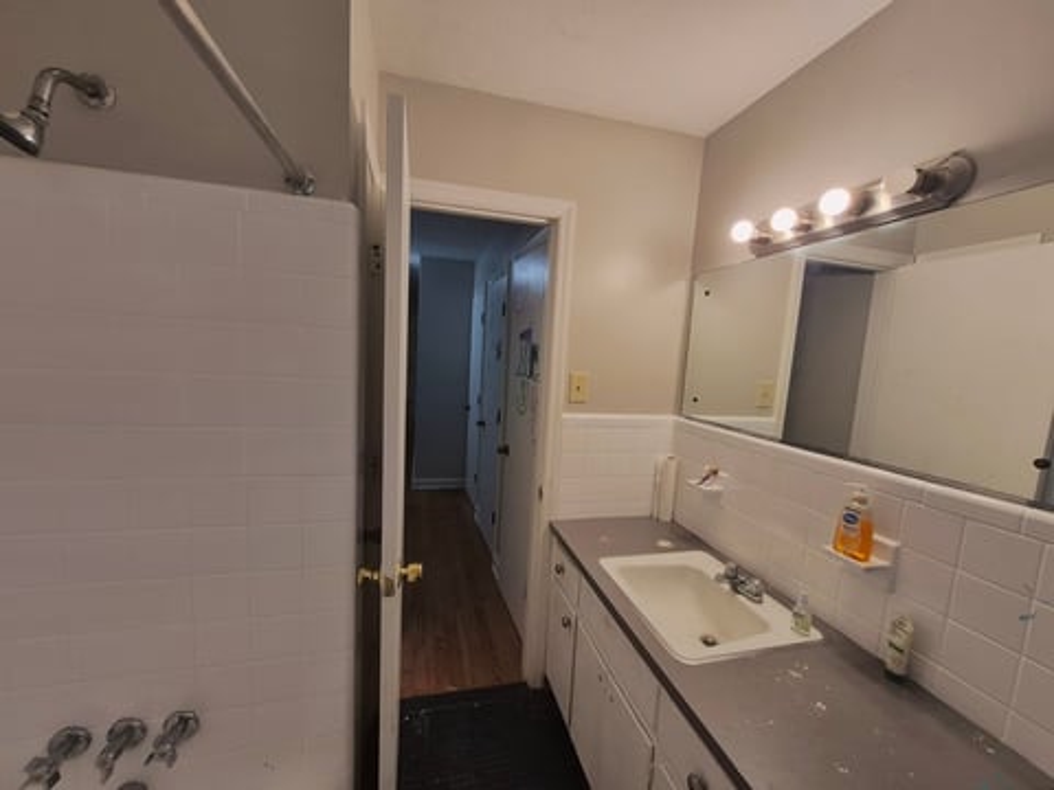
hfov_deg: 106.2
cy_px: 395
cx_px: 527
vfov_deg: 89.9
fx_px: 396
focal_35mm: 13
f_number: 2.2
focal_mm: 1.74
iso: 64
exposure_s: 1/60.2
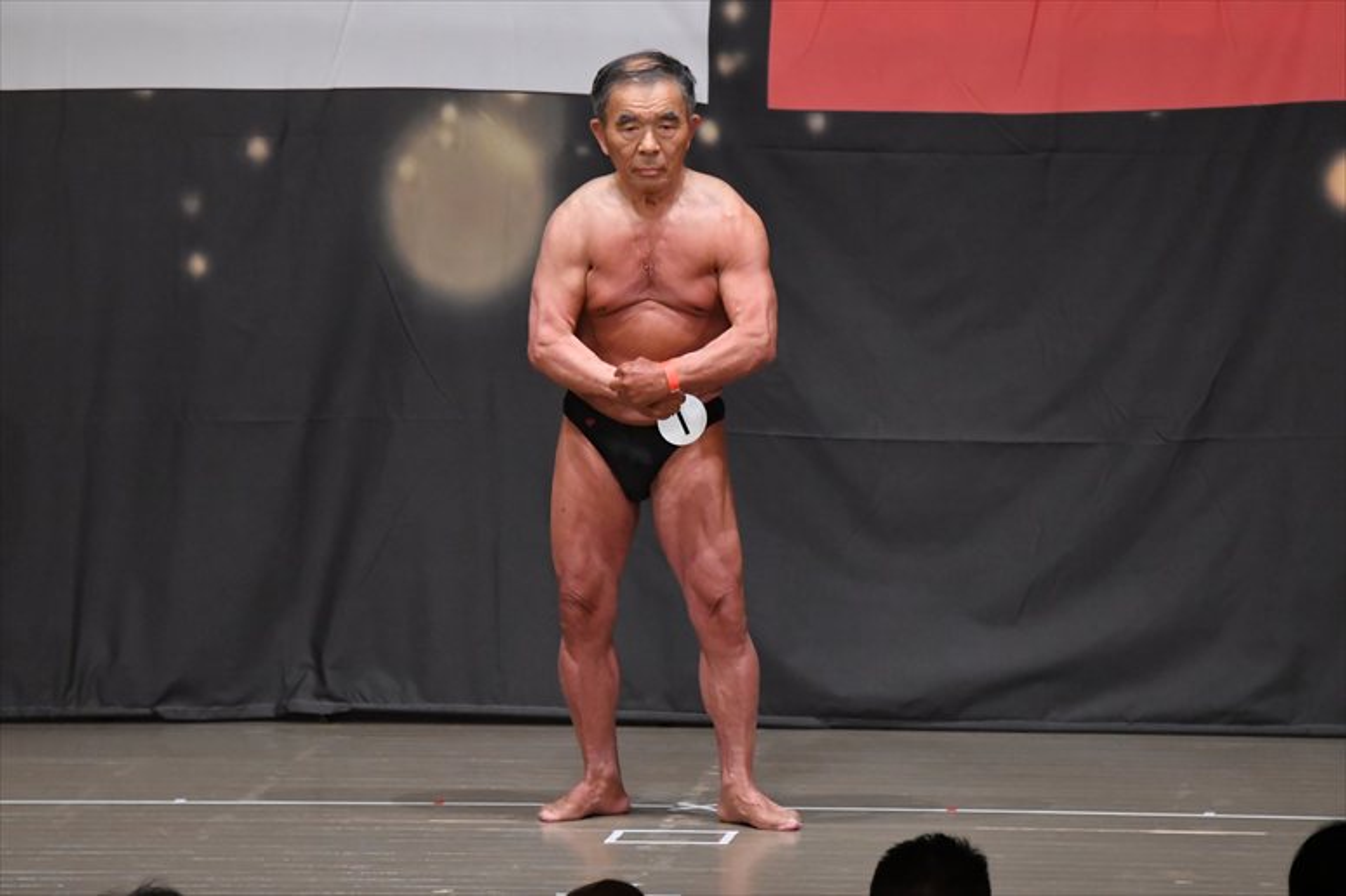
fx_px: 9530
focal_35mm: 255
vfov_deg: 5.4
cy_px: 448
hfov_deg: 8.1
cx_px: 673
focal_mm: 170
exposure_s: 1/400
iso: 5000
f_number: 5.6
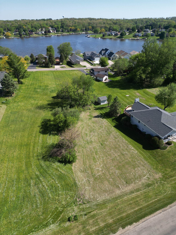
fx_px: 163
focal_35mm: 24
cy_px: 118
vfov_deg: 71.6
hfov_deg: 56.8
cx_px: 88
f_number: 1.7
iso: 120
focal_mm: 6.72
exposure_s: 1/2000
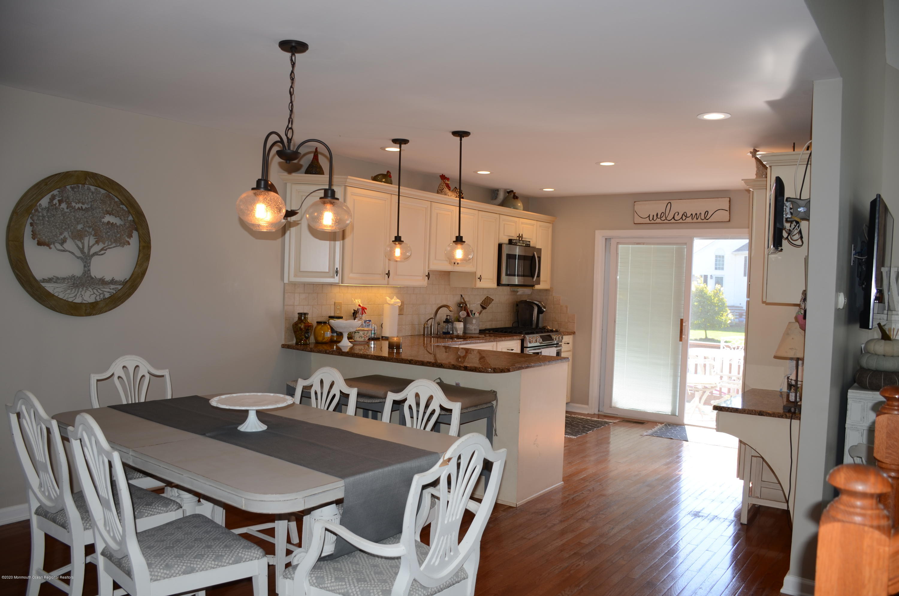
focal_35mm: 27
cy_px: 298
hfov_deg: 67.5
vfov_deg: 47.7
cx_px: 450
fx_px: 673
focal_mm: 18
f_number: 4
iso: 100
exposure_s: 1/60
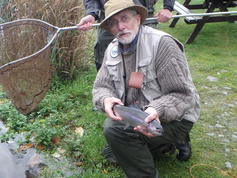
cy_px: 98
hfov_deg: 42.1
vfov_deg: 32.2
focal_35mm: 45
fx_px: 308
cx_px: 122
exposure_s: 1/40
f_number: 5.1
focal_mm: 6.9
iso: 250
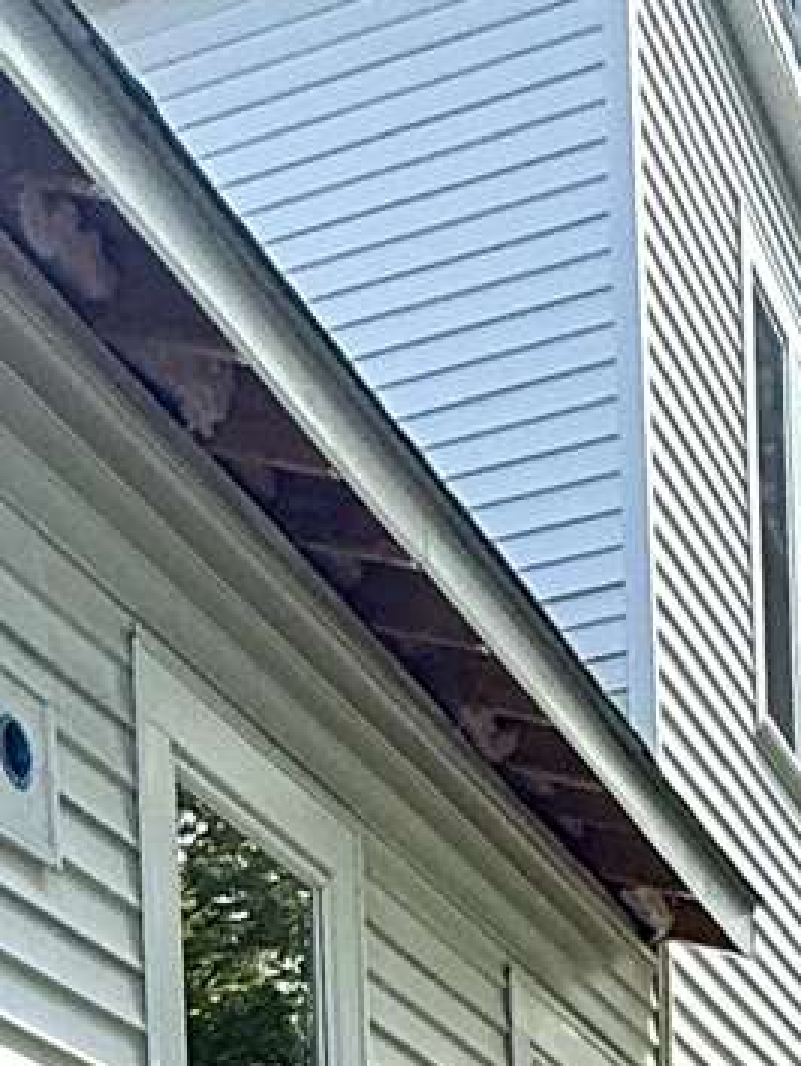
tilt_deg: +0.3
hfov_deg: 16.1
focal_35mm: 91
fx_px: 2804
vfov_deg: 17.5
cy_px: 1903
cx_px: 145
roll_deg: +2.8
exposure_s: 1/726
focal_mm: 2.22
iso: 64
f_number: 2.2
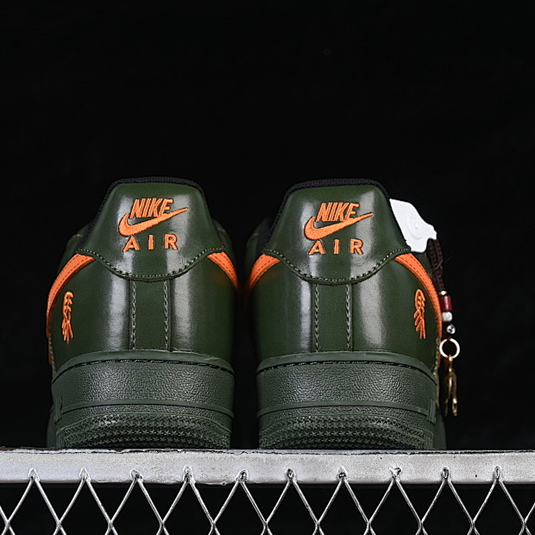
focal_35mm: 111
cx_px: 252
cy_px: 255
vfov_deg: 15.7
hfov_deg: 15.7
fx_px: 1941
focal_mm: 50
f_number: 6.3
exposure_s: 1/60
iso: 160
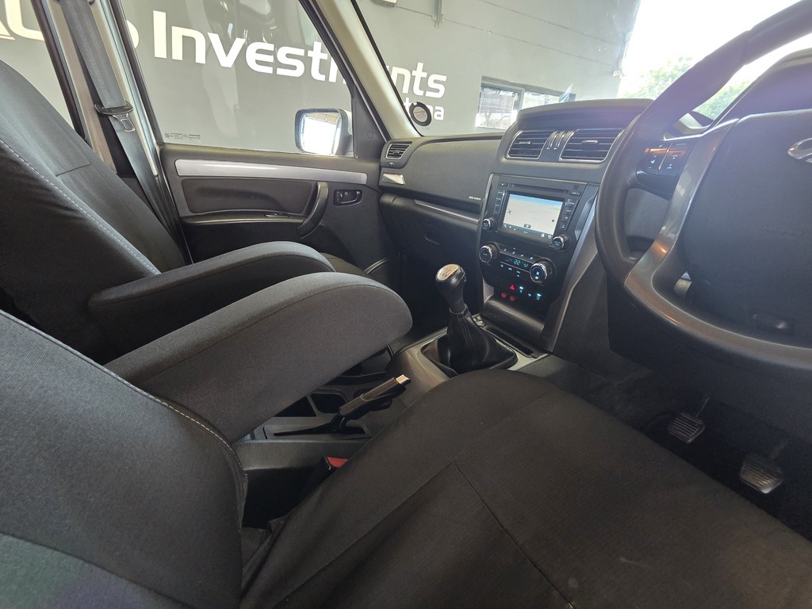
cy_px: 304
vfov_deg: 89.9
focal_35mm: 13
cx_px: 406
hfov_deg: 106.2
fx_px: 305
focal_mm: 2.2
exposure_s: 1/50
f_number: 2.2
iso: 500
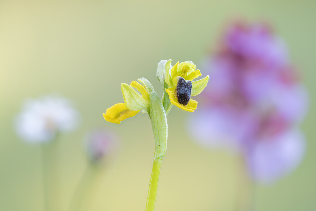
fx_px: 1580
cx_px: 158
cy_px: 106
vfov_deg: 7.6
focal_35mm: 180
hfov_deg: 11.4
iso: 100
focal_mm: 180
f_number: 3.5
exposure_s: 1/25
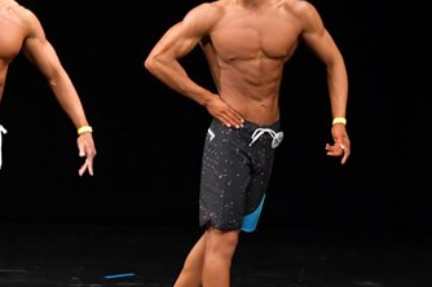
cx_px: -63
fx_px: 5622
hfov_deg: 4.4
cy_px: 162
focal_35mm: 469
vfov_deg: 2.9
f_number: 5.6
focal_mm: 135
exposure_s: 1/400
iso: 3200
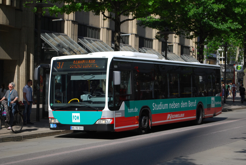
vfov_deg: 16.6
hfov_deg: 24.6
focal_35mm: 82
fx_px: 564
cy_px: 82
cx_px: 123
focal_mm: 55
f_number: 5.6
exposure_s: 1/640
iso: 200
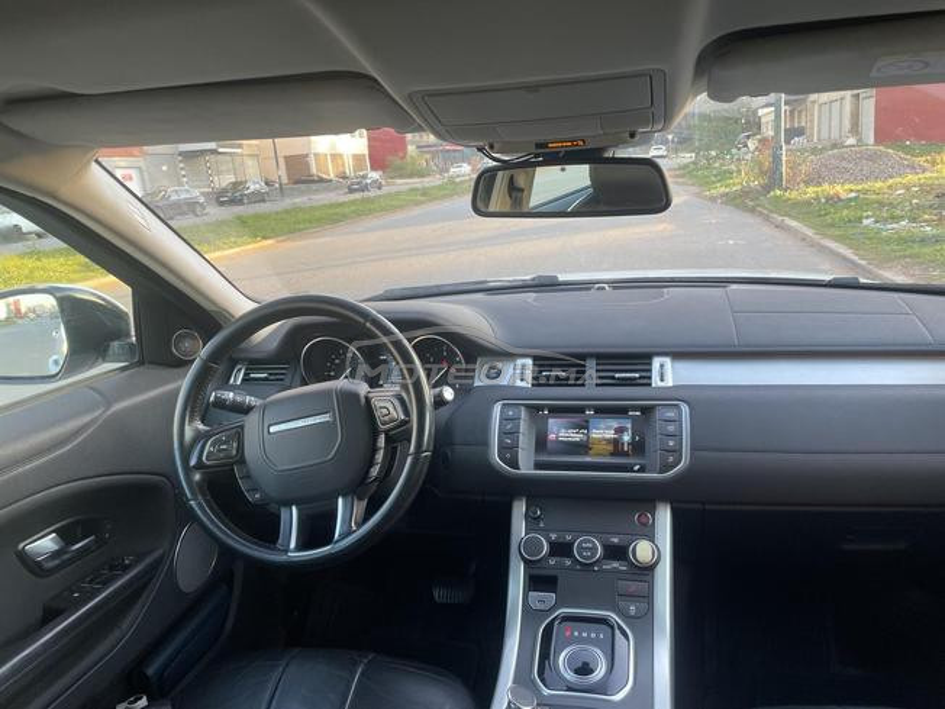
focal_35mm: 26
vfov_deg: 53.1
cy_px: 354
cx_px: 472
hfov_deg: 67.3
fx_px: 710
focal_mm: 4.2
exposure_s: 1/100
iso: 80
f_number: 1.6
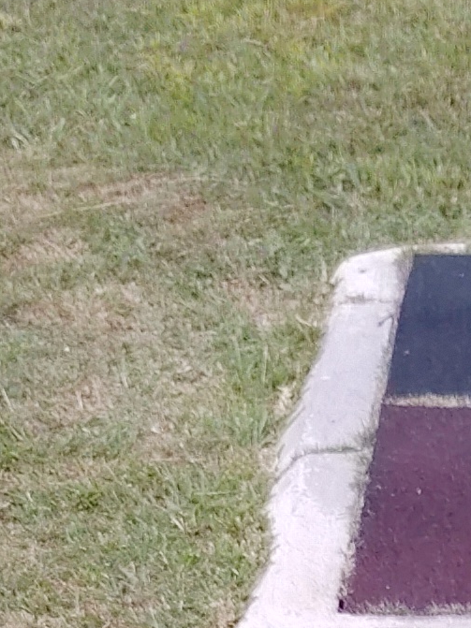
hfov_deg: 9.7
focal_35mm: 143
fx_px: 2595
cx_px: 938
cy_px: 1594
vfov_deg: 11.1
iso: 108
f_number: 1.75
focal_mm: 5.25
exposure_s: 1/100
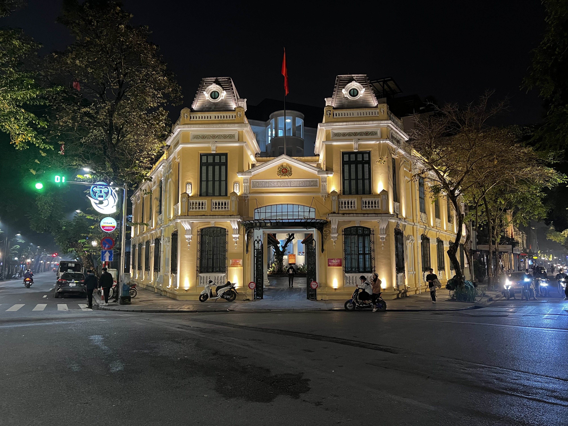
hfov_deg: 67.3
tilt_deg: +5.6
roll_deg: +0.3
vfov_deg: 53.1
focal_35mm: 26
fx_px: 427
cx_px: 284
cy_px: 213
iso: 320
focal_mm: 5.7
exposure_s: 1/50
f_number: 1.5
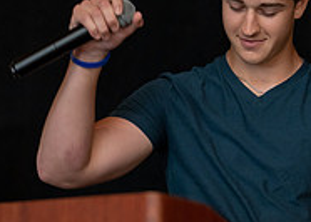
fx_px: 1670
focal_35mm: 189
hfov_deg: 10.6
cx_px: 214
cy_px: 58
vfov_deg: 7.6
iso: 400
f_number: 1.2
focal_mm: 50
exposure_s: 1/320
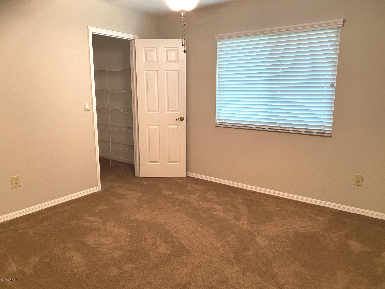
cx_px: 192
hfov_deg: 67.3
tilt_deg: -9.9
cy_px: 144
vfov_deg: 53.1
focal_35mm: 26
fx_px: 289
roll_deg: -0.1
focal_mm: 4.25
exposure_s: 1/60
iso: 400
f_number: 1.8
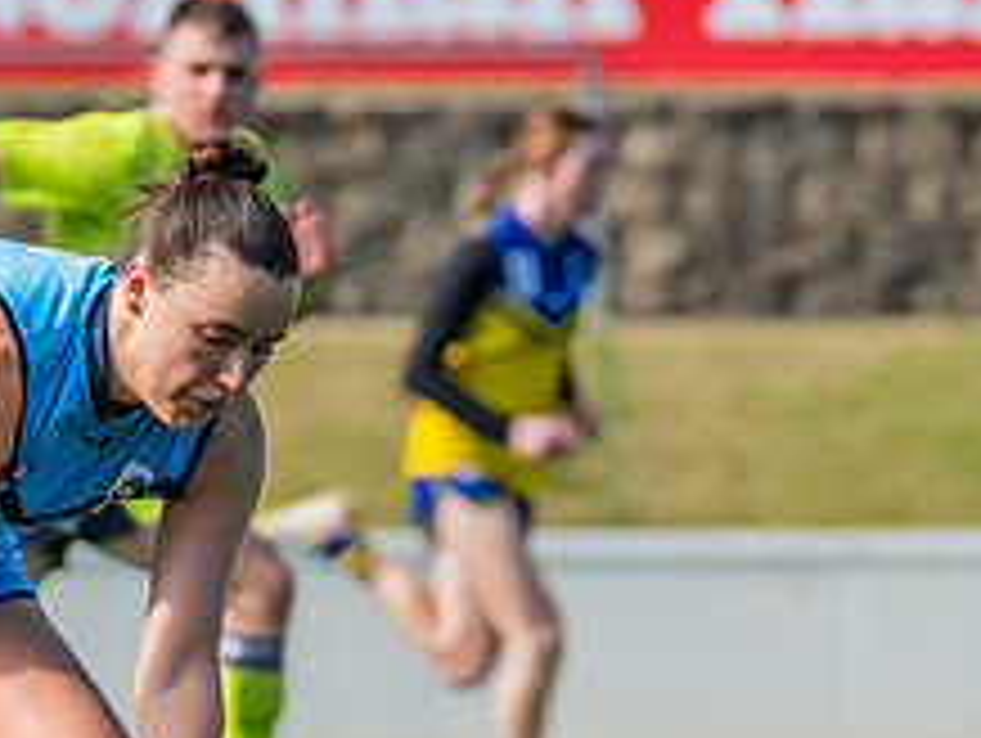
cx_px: 185
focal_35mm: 1375
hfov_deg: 1.4
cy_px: 715
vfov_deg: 1.1
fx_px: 39010
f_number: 7.1
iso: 800
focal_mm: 330
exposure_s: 1/1250
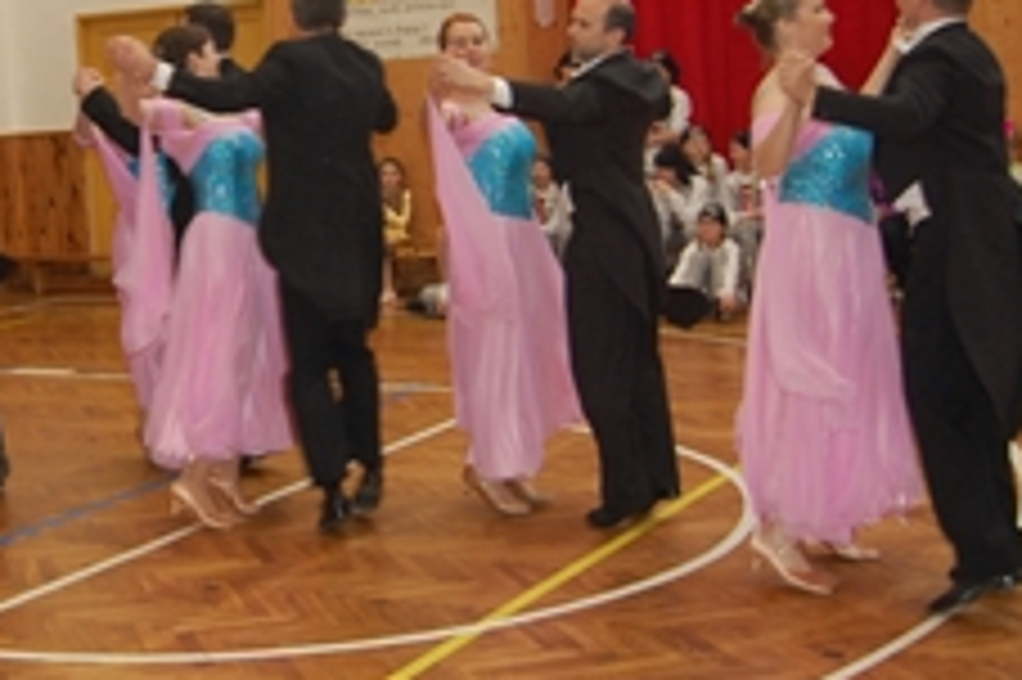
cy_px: 167
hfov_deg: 29.4
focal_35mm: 66
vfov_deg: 20.4
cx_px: 122
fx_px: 1872
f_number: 3.8
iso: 400
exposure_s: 1/60
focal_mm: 20
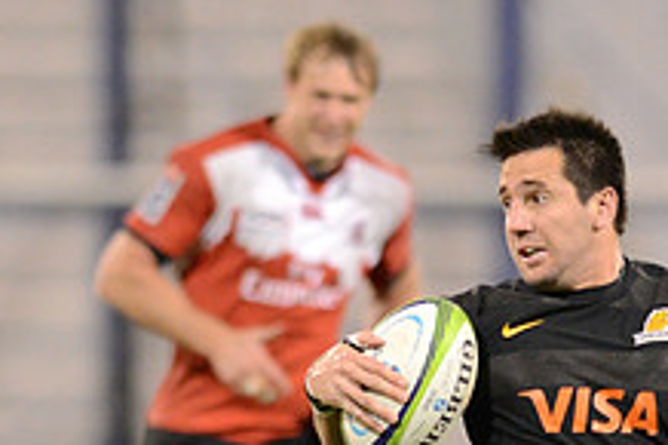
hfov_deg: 2.6
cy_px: 585
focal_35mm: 799
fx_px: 14814
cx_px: 251
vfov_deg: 1.7
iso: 4500
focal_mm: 300
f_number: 2.8
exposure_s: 1/1000
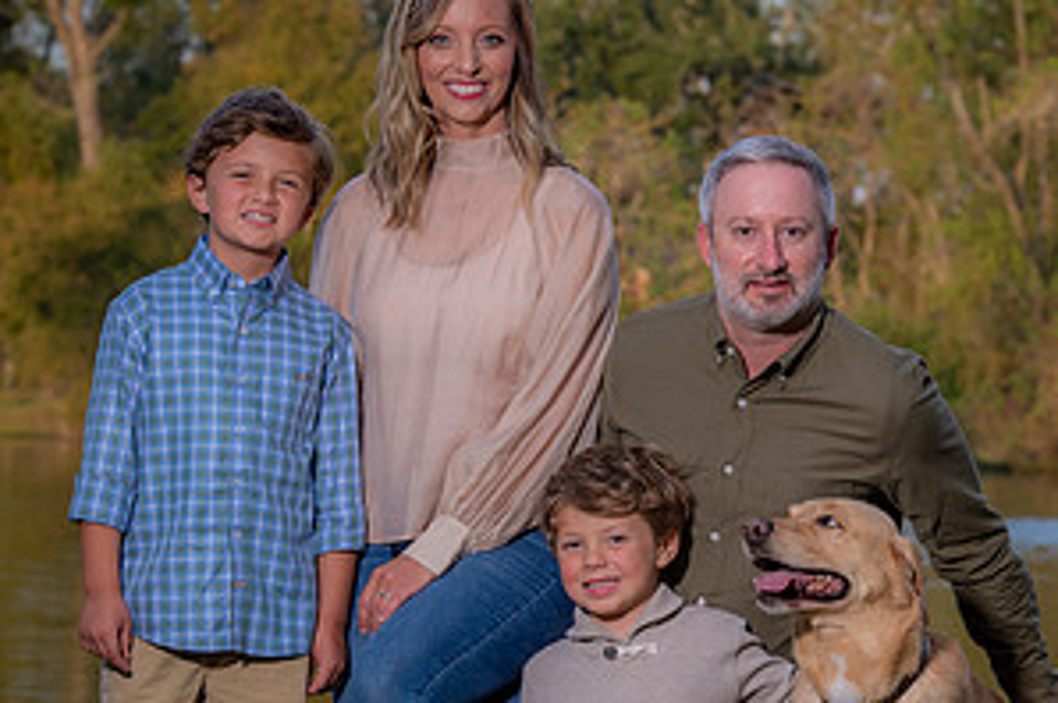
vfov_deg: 6.3
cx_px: 685
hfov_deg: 9.4
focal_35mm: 218
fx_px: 6400
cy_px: 458
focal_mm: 112
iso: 400
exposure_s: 1/160
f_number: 8
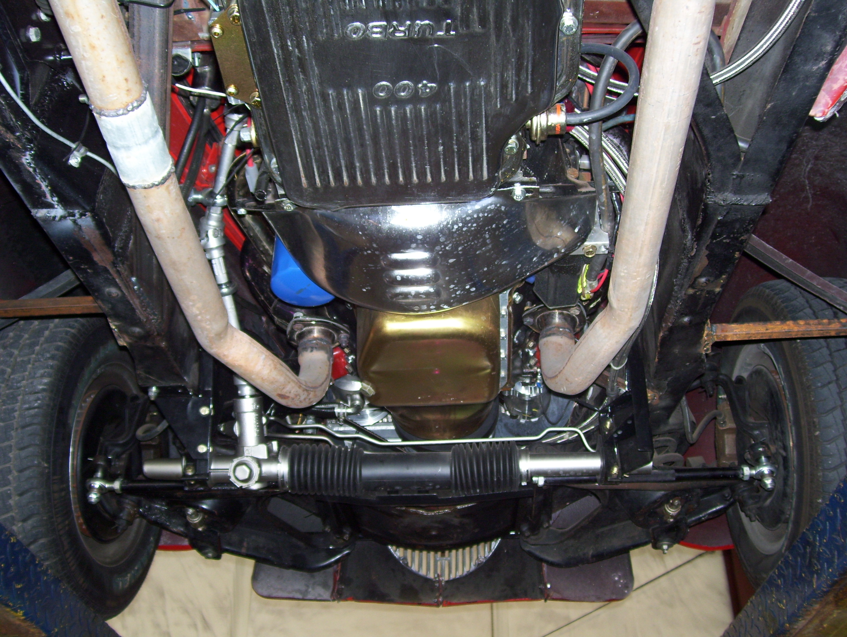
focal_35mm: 36
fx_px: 882
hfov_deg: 51.3
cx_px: 424
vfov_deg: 39.7
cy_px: 318
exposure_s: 1/60
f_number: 2.7
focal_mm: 6
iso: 125
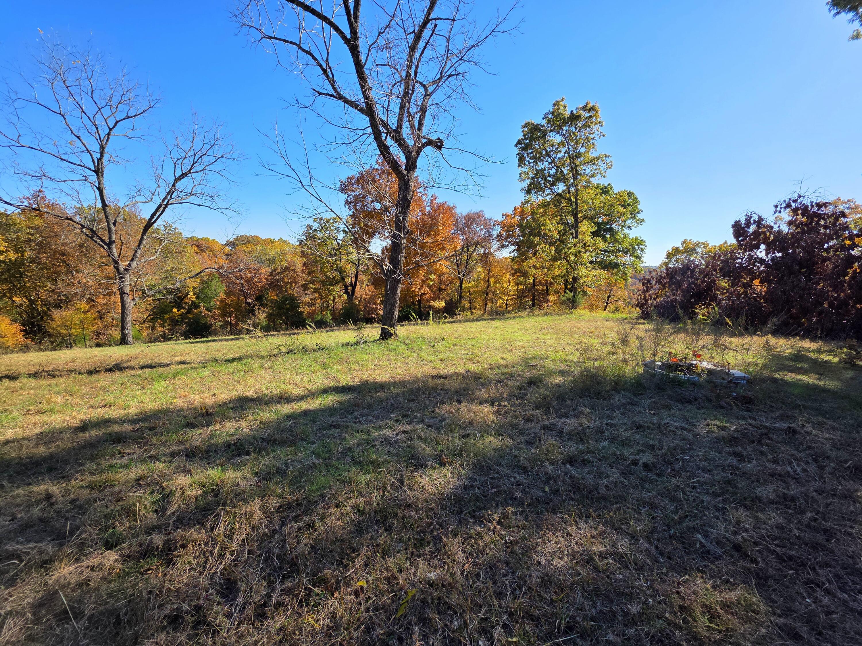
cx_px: 431
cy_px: 323
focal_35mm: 13
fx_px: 324
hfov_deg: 106.2
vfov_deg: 89.9
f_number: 1.9
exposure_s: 1/1429
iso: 40
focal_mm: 2.2
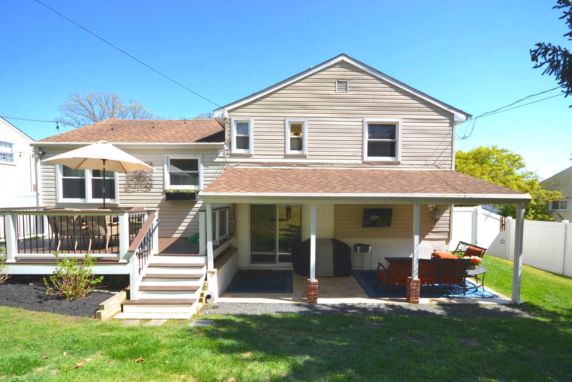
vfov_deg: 67.1
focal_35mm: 18
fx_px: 286
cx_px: 300
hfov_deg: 89.9
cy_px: 217
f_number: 7.1
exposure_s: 1/200
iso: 100
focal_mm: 10
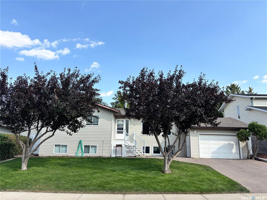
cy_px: 100
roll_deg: -0.9
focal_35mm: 26
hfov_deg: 67.3
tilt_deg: +12.8
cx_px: 134
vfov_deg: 53.1
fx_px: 201
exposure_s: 1/2242
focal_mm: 5.96
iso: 50
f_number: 1.6
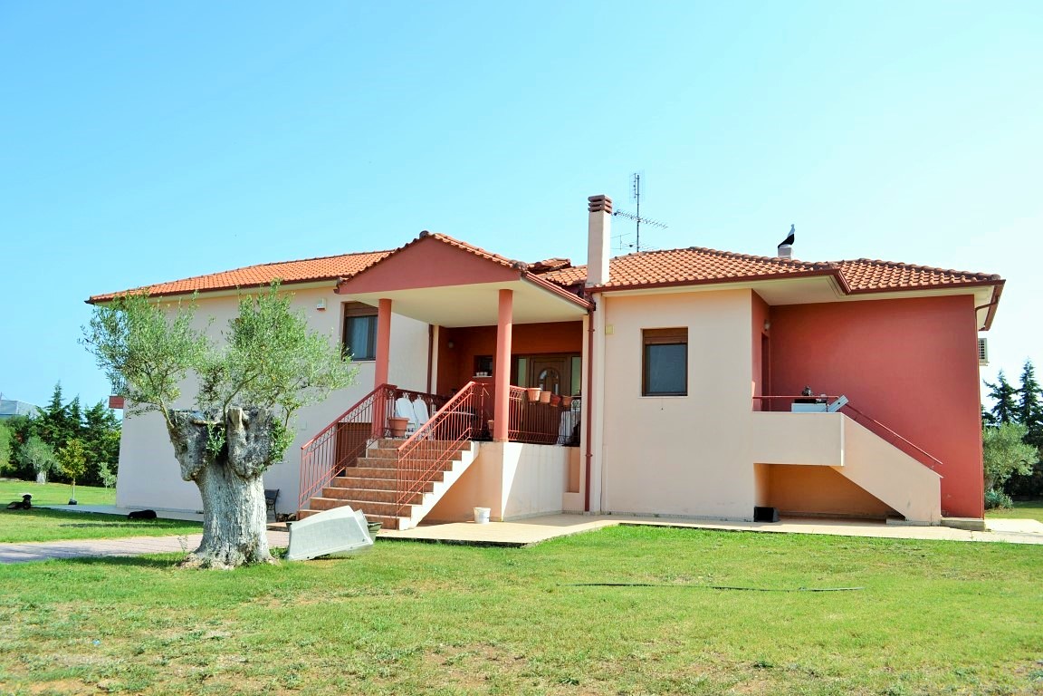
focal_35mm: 27
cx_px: 522
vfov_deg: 47.9
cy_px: 348
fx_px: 782
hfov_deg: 67.4
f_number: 8
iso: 100
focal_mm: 18
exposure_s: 1/250
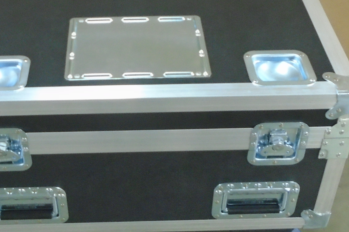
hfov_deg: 32.2
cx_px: 129
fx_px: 601
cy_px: 80
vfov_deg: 21.8
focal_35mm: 62
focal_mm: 4.6
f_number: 3.2
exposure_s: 1/10
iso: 400
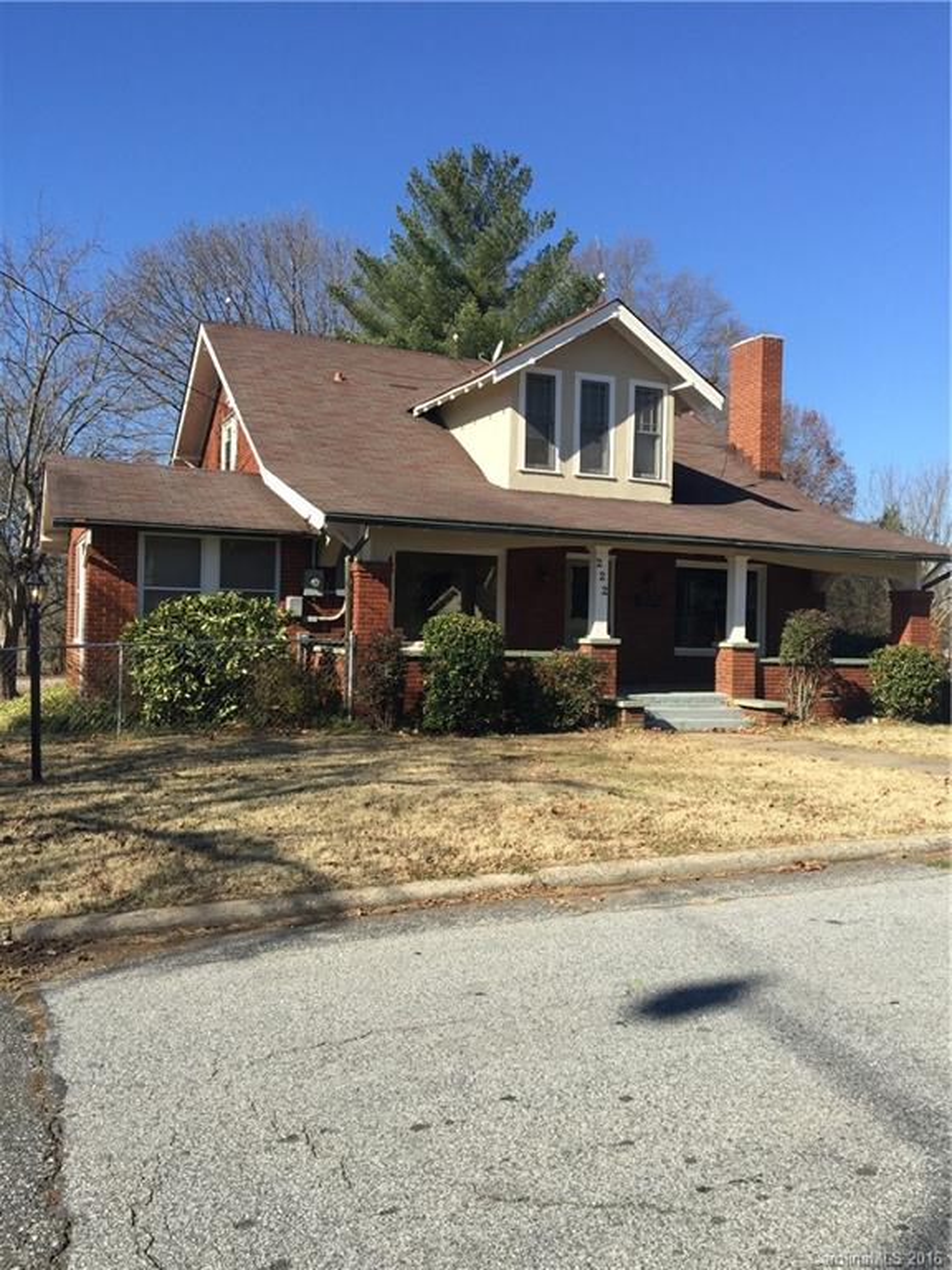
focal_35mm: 29
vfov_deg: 61.7
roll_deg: -0.8
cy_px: 635
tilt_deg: +0.9
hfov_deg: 48.2
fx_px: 1063
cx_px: 476
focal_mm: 4.15
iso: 32
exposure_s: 1/1319
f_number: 2.2
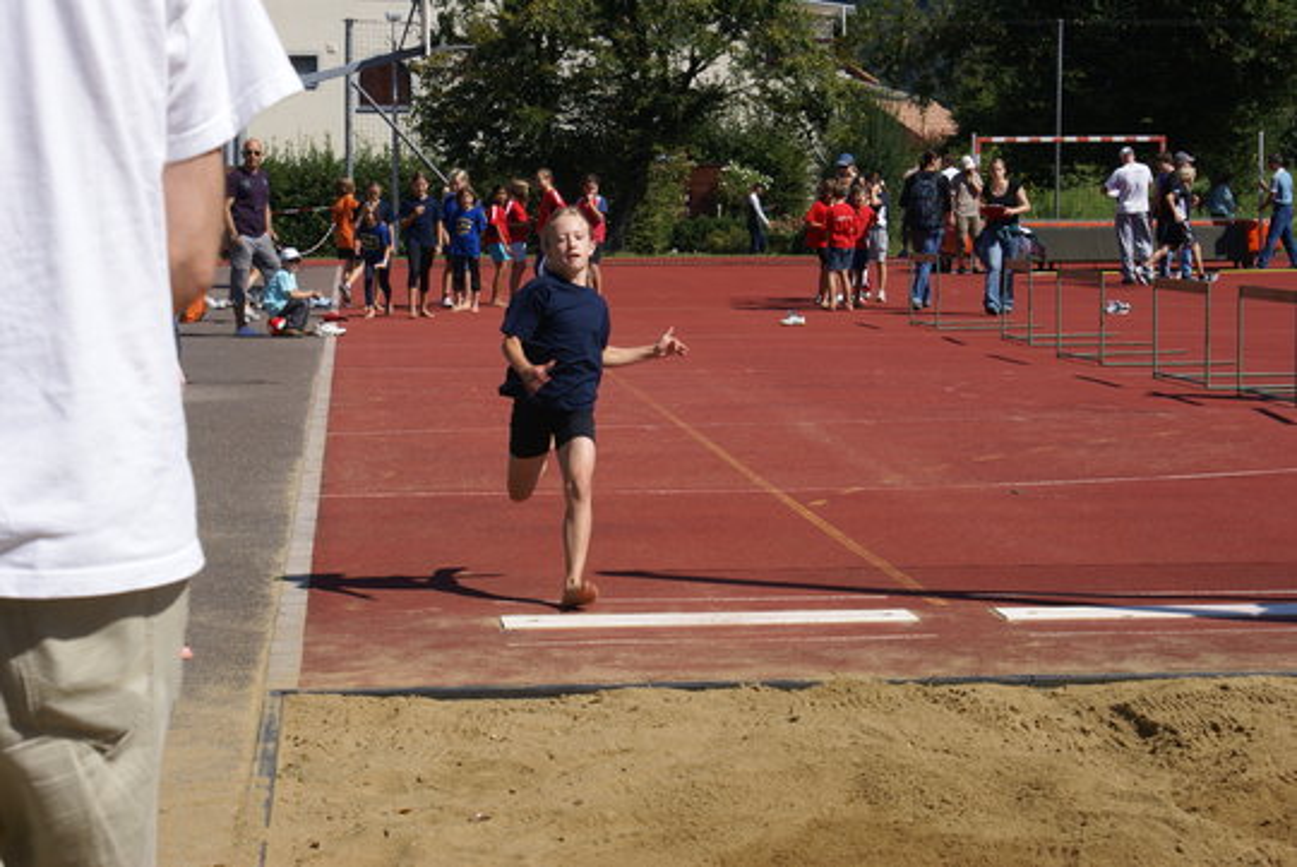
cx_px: 648
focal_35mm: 90
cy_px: 434
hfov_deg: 22.6
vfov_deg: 15.2
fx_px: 3245
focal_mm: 60
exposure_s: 1/320
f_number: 9
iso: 100
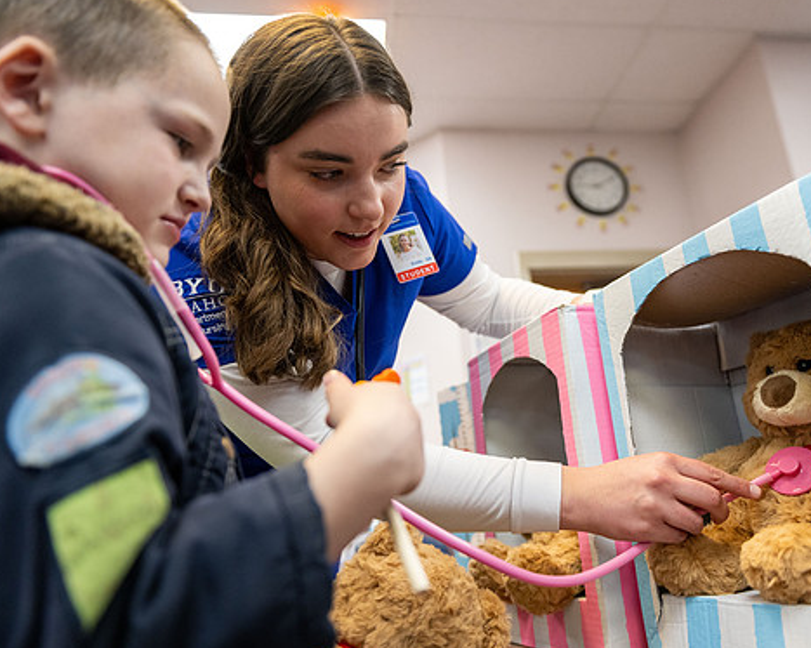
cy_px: 326
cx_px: 464
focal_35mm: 28
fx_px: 672
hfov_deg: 62.0
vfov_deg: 51.5
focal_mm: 24
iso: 2000
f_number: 2.8
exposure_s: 1/320
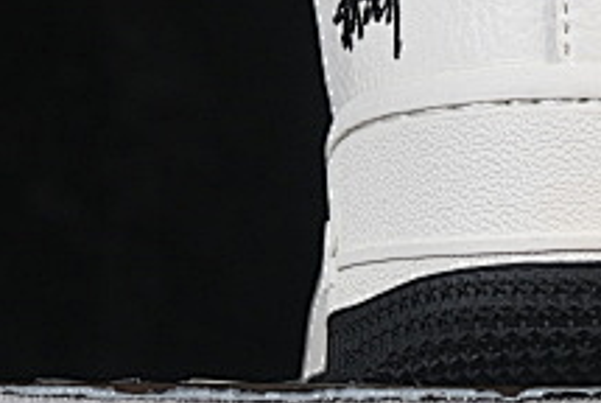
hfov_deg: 5.4
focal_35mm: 376
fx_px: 6286
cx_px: 970
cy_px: -238
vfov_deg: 3.7
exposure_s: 1/80
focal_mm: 50
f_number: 8
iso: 160
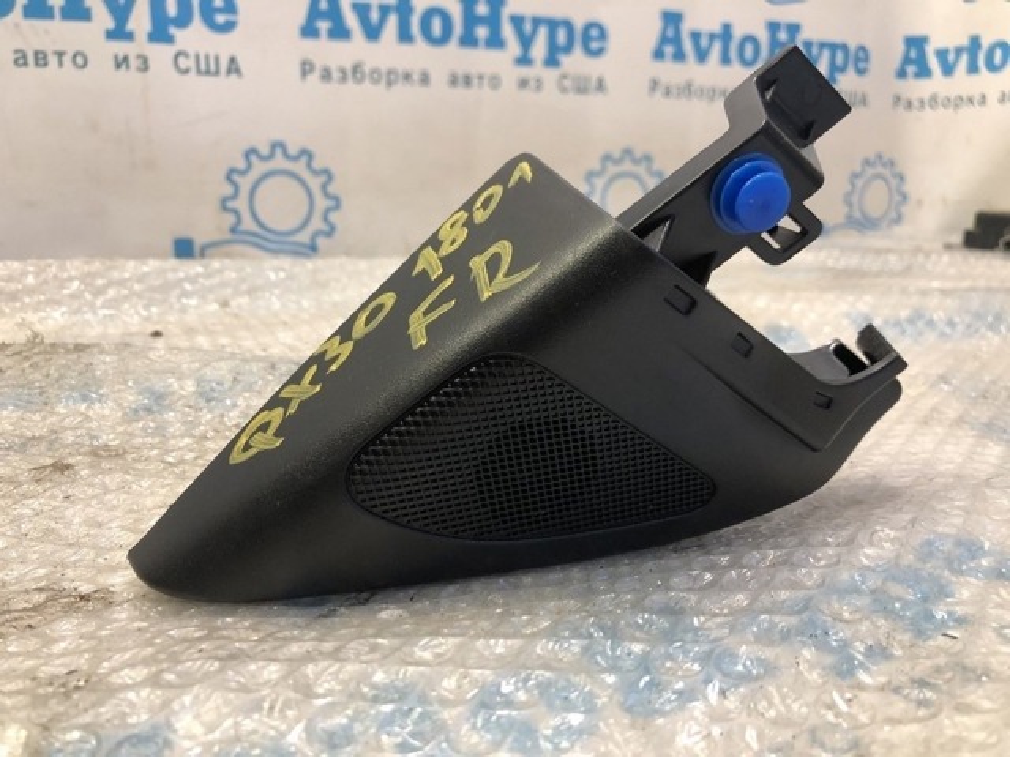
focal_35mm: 28
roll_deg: +1.2
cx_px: 505
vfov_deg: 49.7
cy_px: 378
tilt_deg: -12.4
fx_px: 817
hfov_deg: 63.4
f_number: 1.8
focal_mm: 4
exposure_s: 1/25
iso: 40
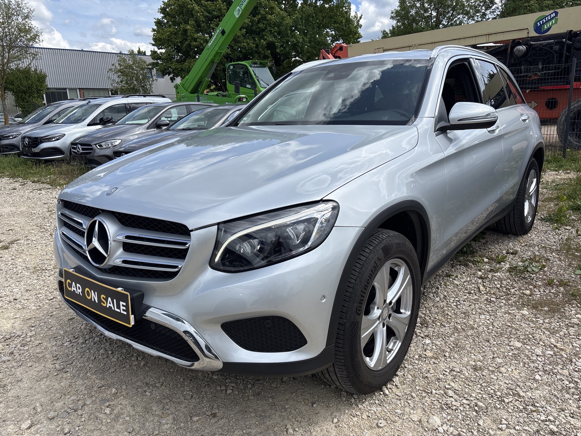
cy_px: 218
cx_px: 290
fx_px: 436
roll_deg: +3.2
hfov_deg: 67.3
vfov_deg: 53.1
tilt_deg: -13.8
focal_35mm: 26
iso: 50
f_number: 1.6
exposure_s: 1/3205
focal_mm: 5.96
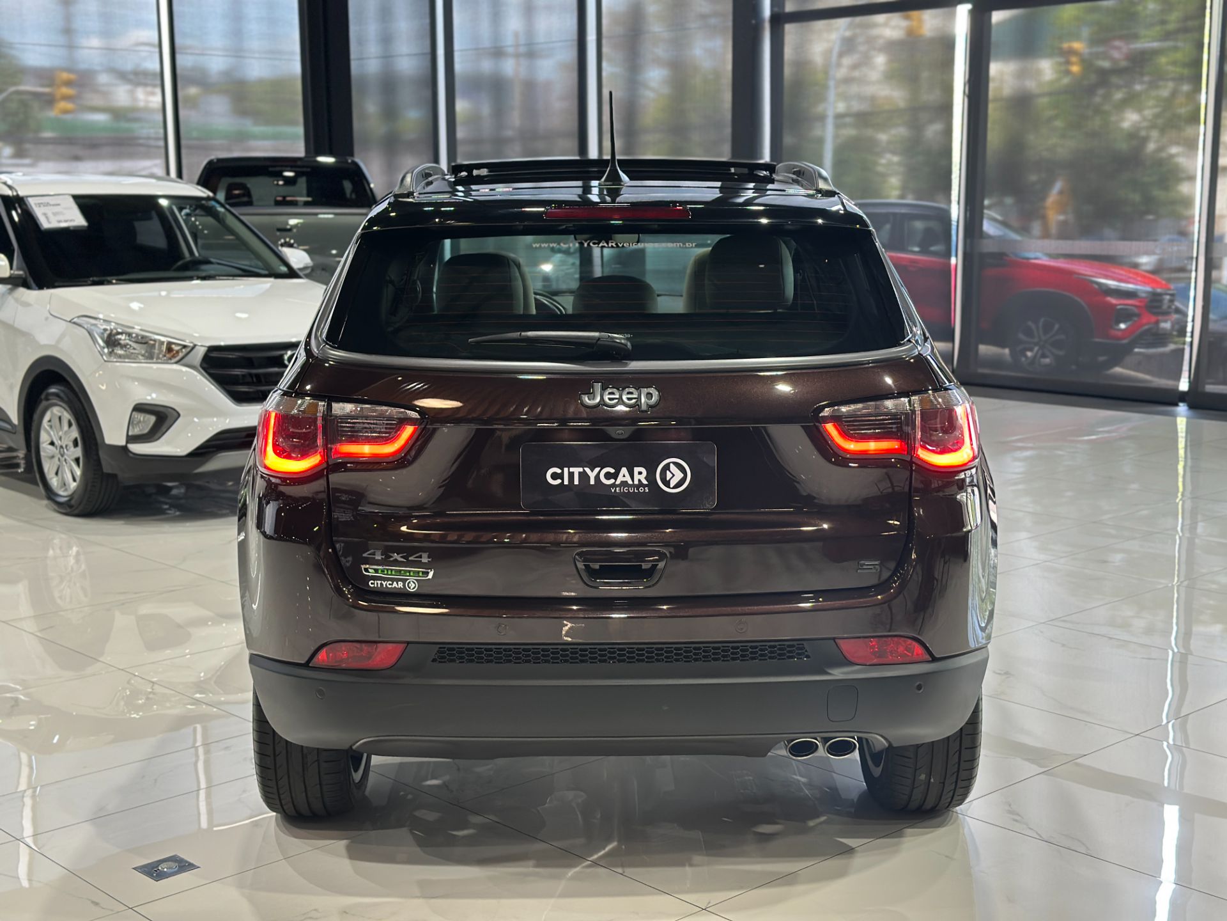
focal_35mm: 48
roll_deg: -0.1
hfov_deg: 39.7
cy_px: 460
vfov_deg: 30.3
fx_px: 1701
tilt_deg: -9.1
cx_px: 614
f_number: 1.78
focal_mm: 6.86
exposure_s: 1/60
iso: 125
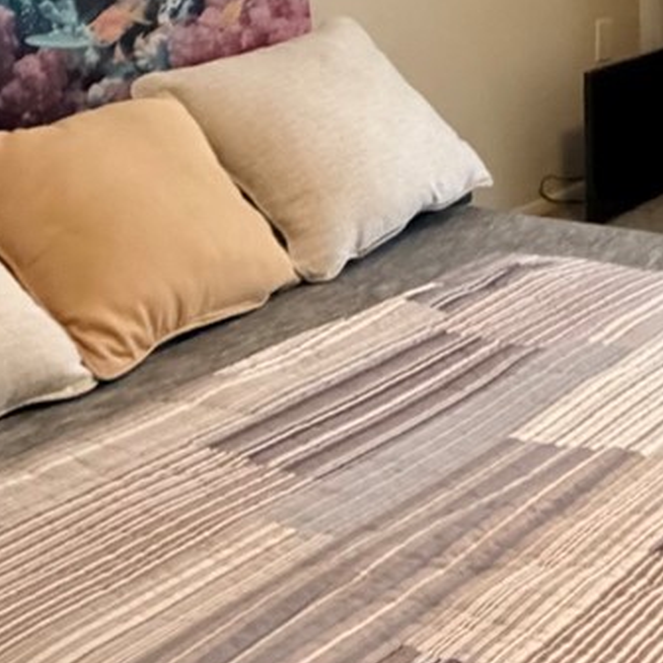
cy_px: -22
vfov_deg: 27.2
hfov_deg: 25.4
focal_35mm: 59
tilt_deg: -6.4
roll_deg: +0.6
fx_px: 1278
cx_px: 841
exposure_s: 1/60
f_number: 2.2
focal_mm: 2.22
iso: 1250
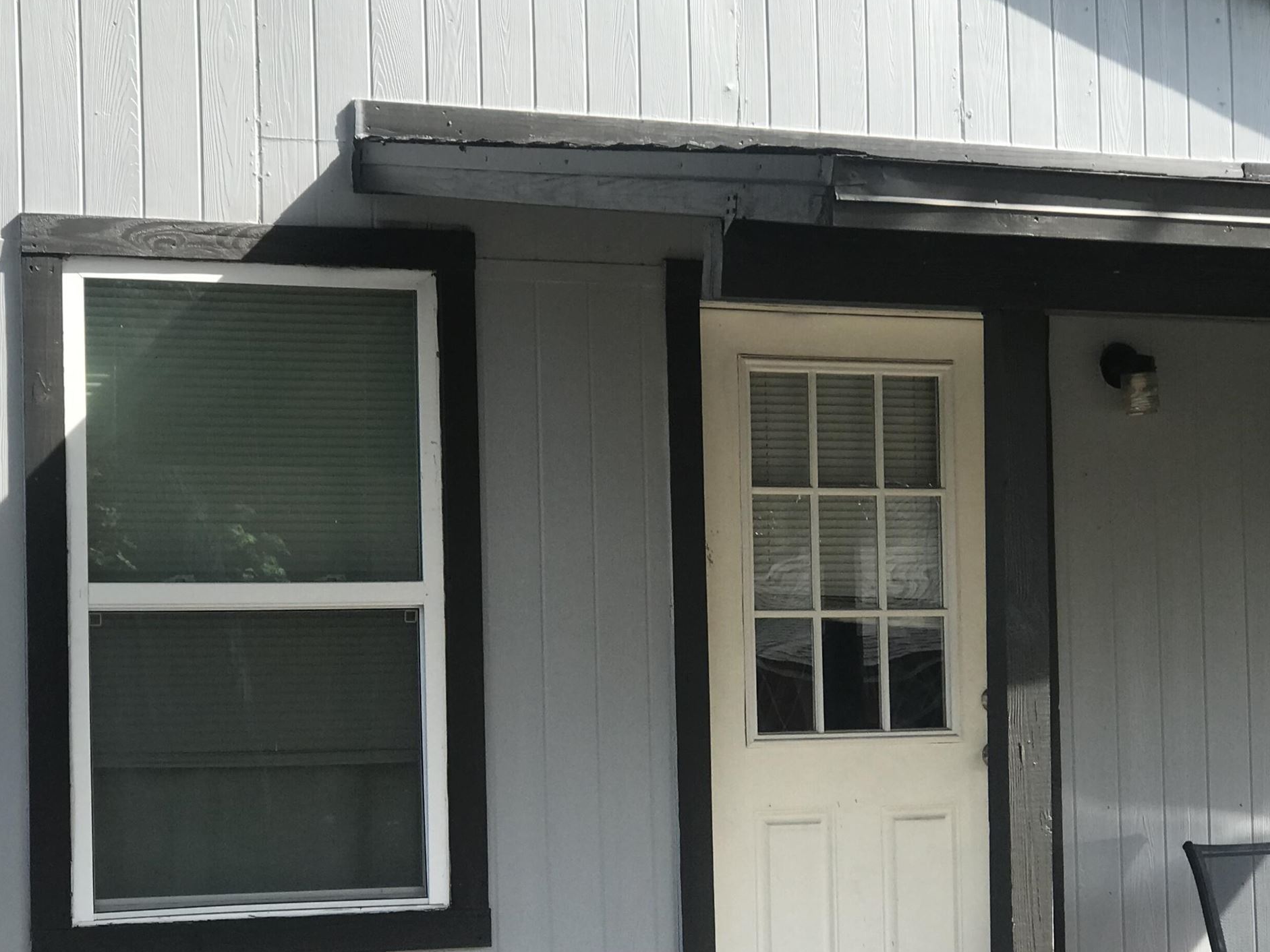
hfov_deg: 21.1
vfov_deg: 15.8
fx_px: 3412
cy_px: 673
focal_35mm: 93
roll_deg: +0.7
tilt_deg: +0.9
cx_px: 677
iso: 20
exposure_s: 1/354
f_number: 2.8
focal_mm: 6.6
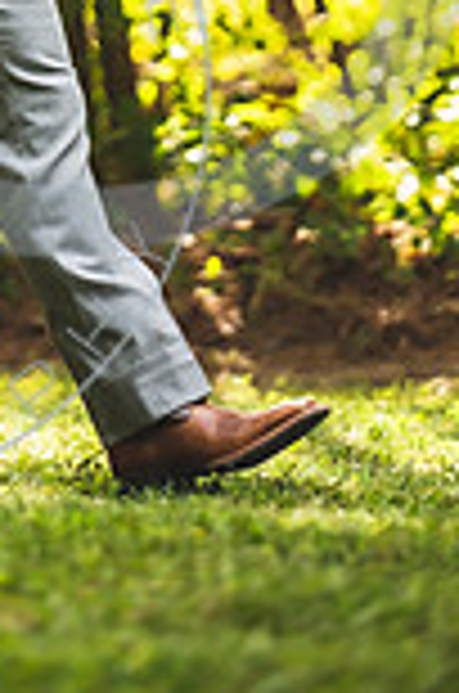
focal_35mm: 381
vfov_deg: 5.4
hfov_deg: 3.6
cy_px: -252
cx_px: -4
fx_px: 7319
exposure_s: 1/500
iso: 500
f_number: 2.8
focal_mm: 130
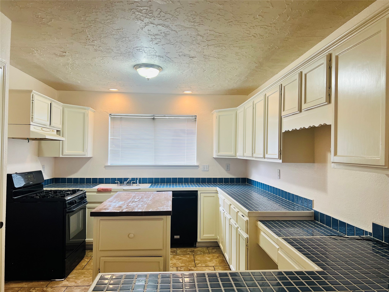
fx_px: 292
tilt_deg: +1.4
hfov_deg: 67.3
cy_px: 146
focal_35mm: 26
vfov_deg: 53.1
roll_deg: -0.3
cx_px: 194
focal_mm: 5.7
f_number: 1.5
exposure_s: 1/120
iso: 125
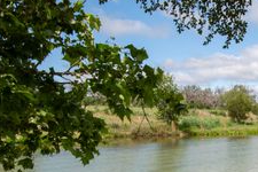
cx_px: 217
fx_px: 308
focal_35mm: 43
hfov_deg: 42.8
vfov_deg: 30.1
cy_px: 148
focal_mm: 15
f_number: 7.1
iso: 100
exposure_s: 1/200
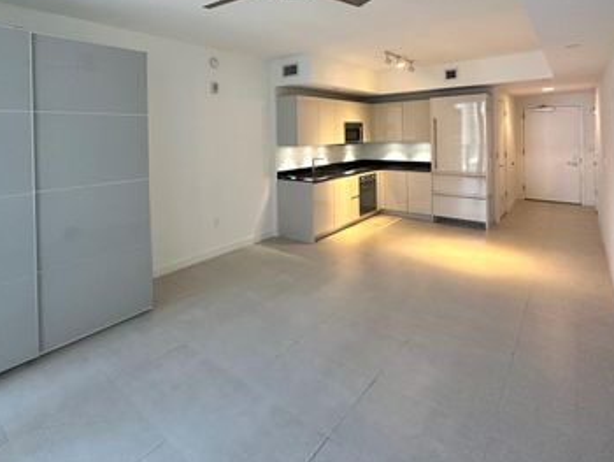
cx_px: 223
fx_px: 355
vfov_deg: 63.5
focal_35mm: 20
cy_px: 136
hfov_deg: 79.9
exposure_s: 1/60
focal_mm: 2.22
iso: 250
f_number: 2.2
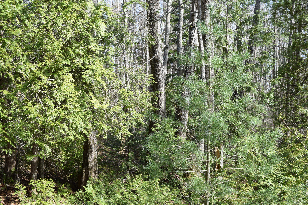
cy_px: 102
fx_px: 372
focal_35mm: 44
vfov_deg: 30.8
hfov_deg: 45.0
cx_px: 154
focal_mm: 29
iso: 280
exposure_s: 1/250
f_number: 8
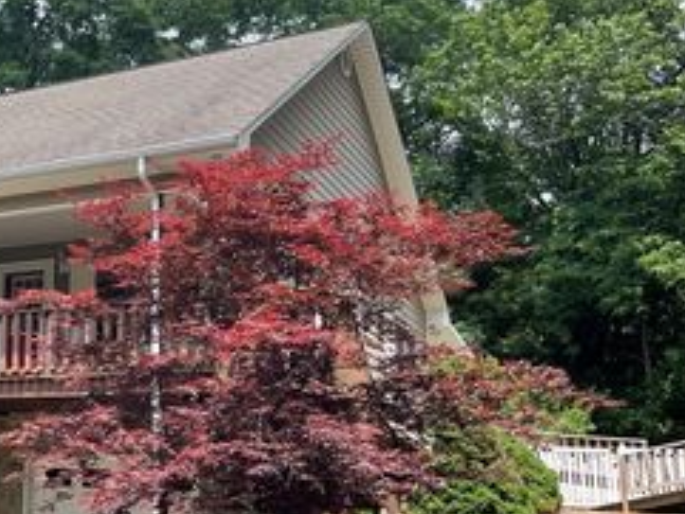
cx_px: -14
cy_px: 277
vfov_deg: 27.0
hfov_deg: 32.4
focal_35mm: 54
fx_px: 1069
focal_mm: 4.2
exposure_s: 1/1949
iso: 32
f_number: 1.6
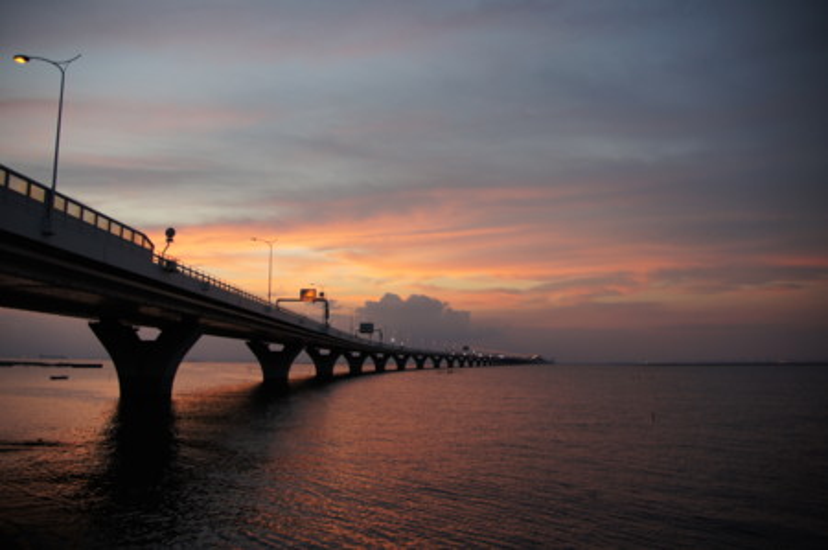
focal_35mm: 27
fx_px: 620
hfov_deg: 67.4
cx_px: 414
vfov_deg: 47.8
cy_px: 275
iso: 125
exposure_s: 1/30
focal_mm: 18
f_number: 3.5
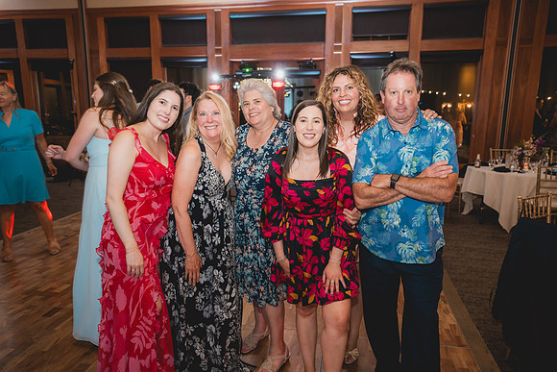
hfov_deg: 65.5
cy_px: 186
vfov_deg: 46.4
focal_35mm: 28
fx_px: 433
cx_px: 278
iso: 2500
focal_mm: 28
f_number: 2.8
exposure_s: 1/40
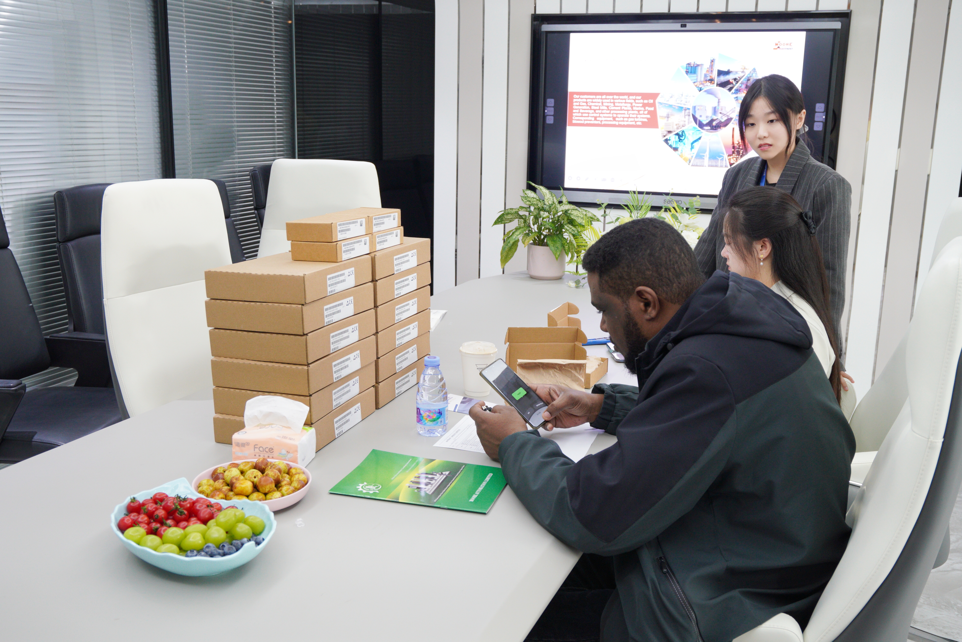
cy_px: 321
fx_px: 922
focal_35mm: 34
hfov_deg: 55.1
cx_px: 481
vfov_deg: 38.4
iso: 640
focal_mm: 23
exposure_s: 1/25
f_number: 4
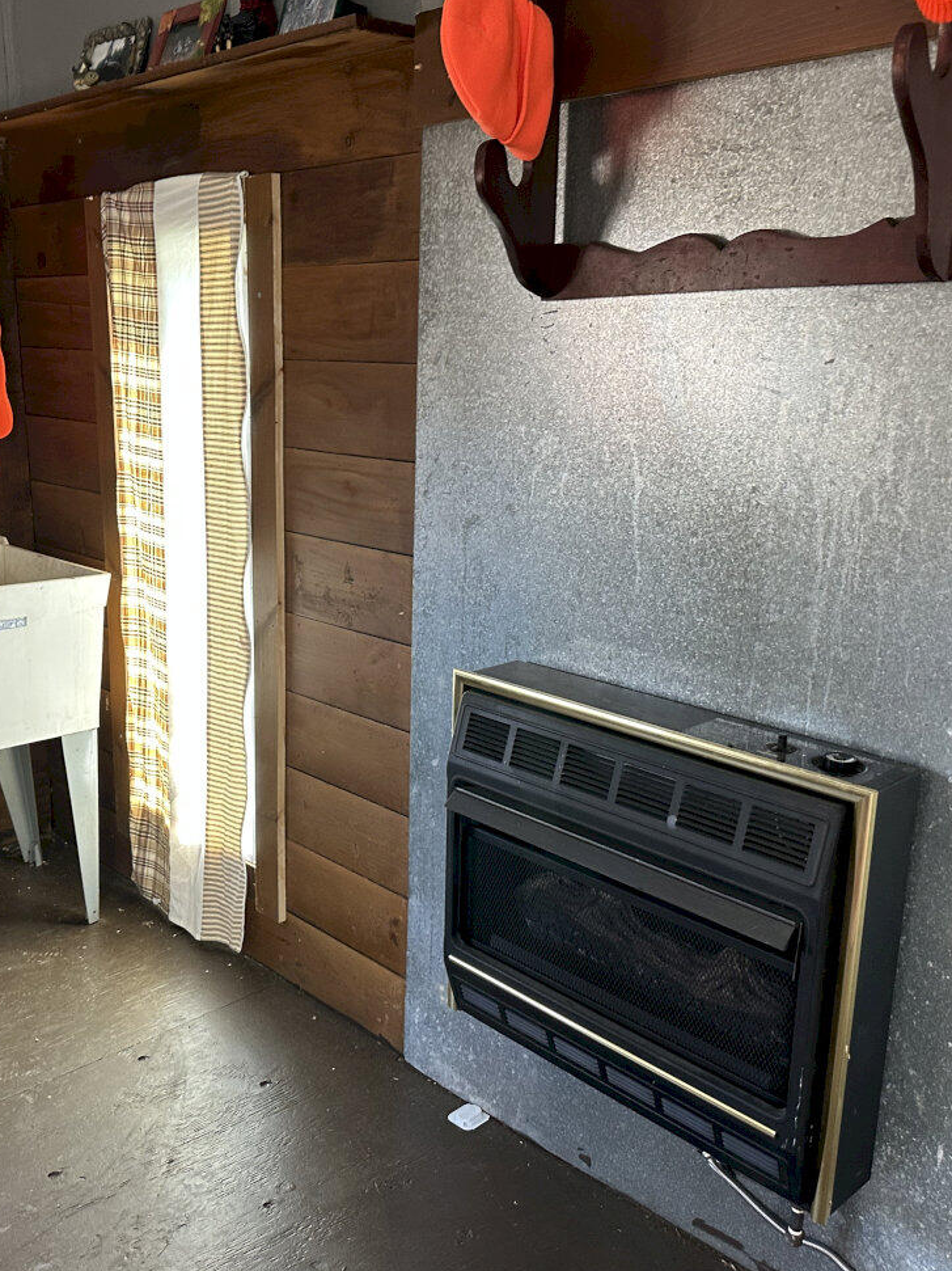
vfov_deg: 55.4
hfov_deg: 42.7
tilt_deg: -14.5
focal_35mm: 33
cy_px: 639
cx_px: 371
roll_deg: +0.0
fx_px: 1211
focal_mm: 6.86
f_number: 1.78
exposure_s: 1/60
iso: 250
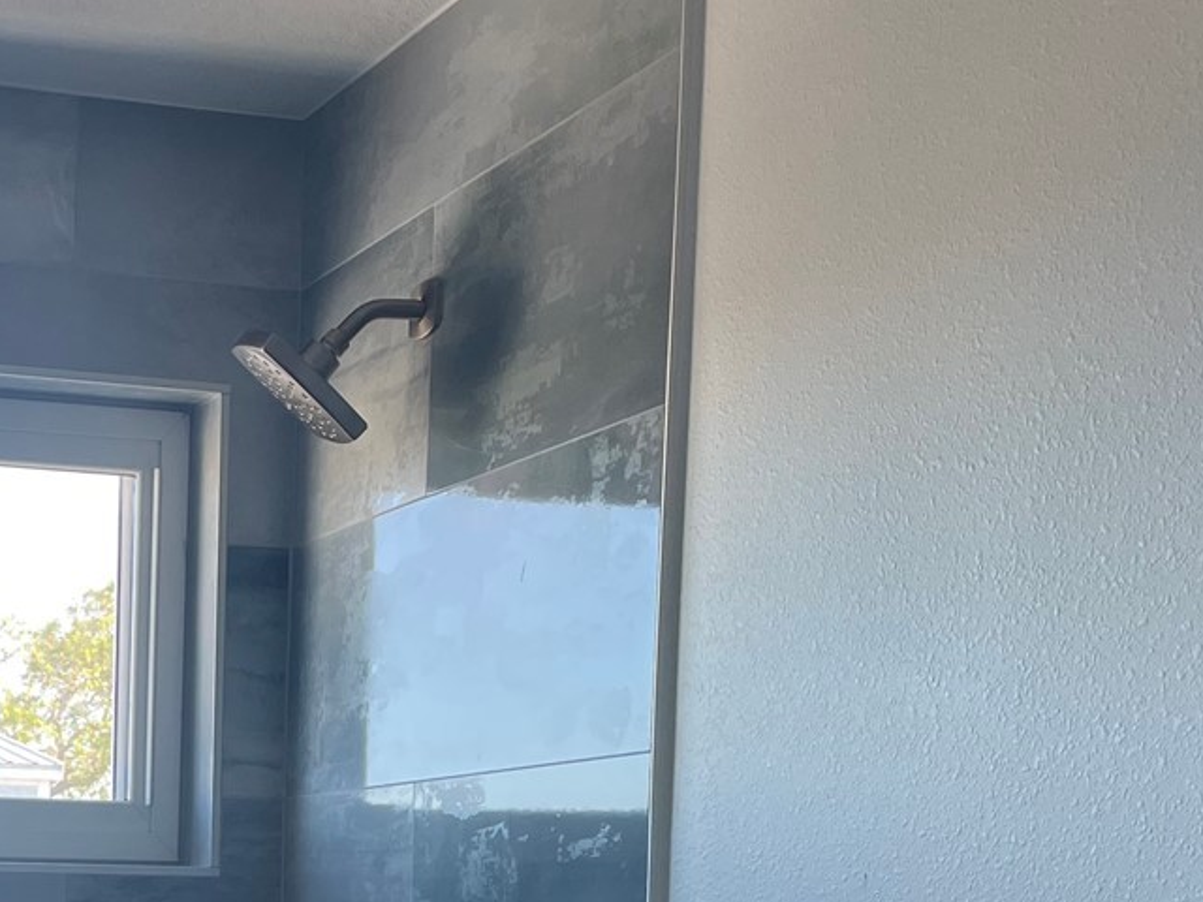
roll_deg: -0.6
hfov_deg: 27.9
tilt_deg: -3.5
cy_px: 1097
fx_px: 2259
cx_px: -19
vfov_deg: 21.0
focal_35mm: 65
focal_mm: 4.2
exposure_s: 1/121
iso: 80
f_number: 1.6
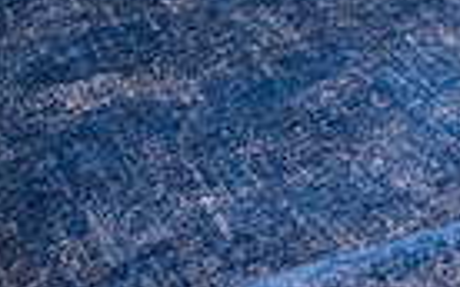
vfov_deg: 8.2
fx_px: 1478
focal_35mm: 118
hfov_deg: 12.9
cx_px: 1150
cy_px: -739
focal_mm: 16
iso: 100
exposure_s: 1/6
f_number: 8
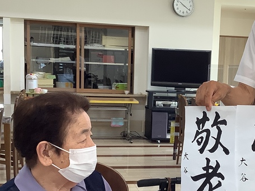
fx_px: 501
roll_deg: -1.6
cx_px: 181
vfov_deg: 21.5
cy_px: 138
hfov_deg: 28.3
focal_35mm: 68
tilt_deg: -7.4
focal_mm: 3.3
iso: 80
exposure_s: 1/100
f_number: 2.4
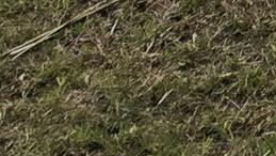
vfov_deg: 6.2
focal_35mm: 126
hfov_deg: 11.7
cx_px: 768
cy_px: -615
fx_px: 923
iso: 50
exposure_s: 1/1212
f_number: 2.2
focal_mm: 2.2
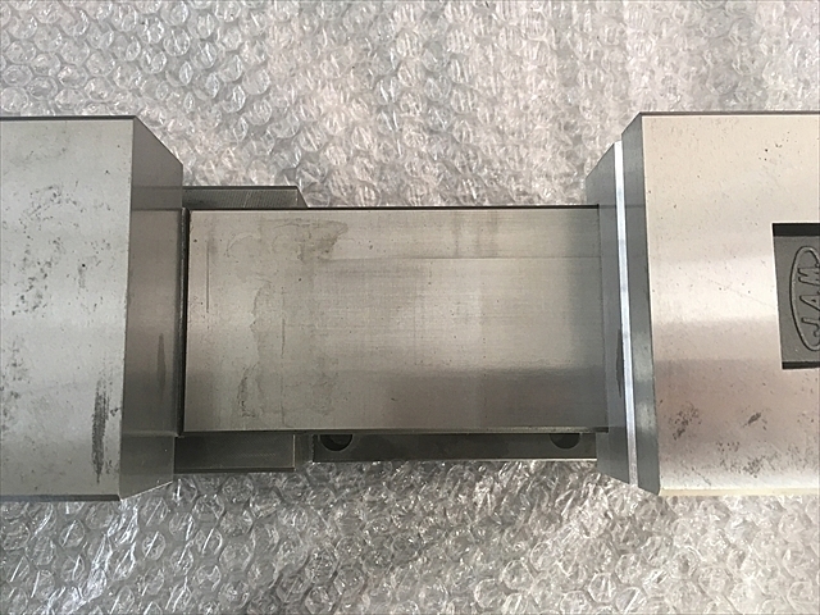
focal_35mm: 29
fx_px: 687
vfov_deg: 48.2
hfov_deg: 61.7
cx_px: 410
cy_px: 308
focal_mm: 4.15
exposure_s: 1/30
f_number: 2.2
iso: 32
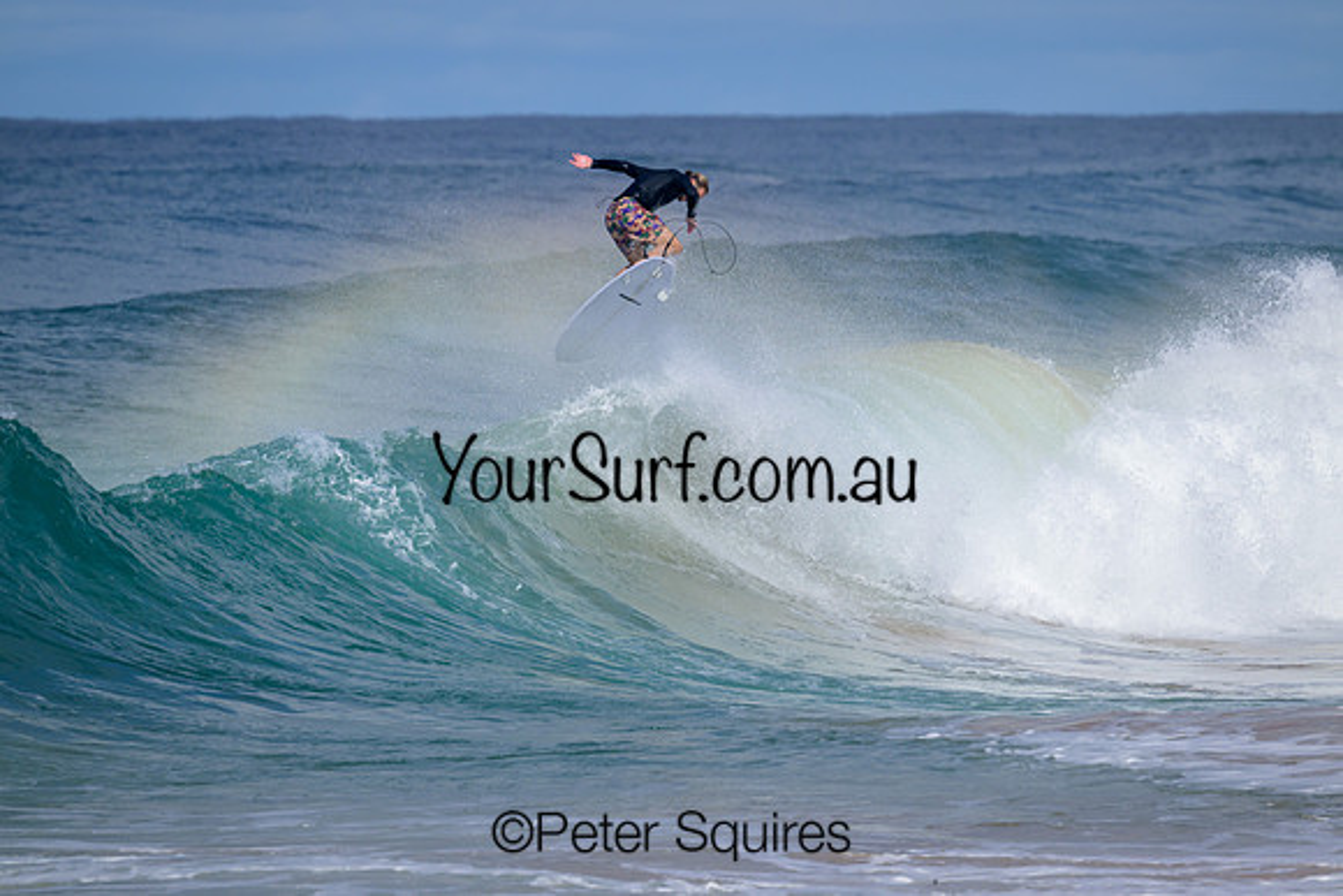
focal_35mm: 575
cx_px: 672
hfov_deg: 3.6
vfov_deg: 2.4
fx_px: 21442
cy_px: 448
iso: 400
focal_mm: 560
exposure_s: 1/2000
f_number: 11
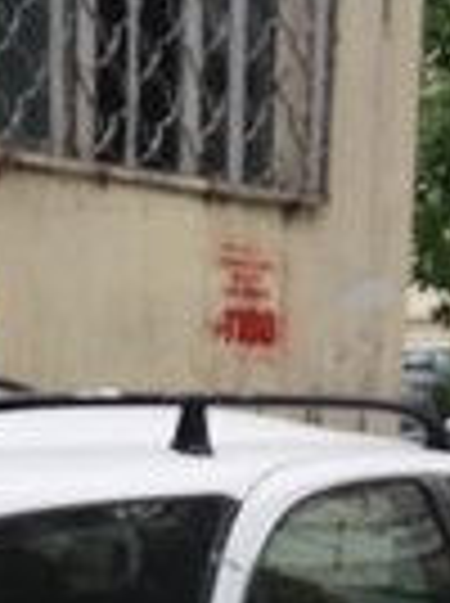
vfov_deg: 17.6
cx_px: 14
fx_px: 1808
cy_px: 806
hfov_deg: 14.0
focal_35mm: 104
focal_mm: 3.7
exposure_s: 1/384
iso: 64
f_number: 1.9
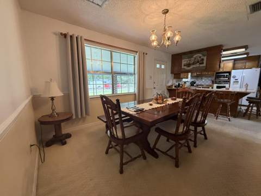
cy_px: 98
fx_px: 106
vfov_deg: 85.7
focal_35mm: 14
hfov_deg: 102.1
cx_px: 130
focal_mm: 2.22
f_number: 2.2
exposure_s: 1/120
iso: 500
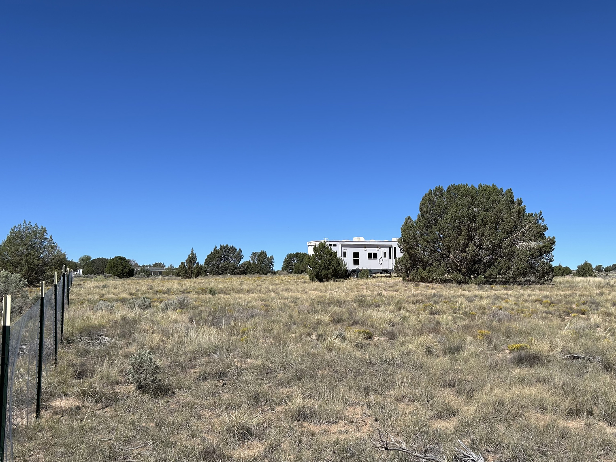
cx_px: 375
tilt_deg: +0.5
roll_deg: +0.0
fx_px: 623
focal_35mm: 35
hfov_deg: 52.2
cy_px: 288
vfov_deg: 40.4
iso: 50
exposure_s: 1/5587
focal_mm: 5.7
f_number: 1.5
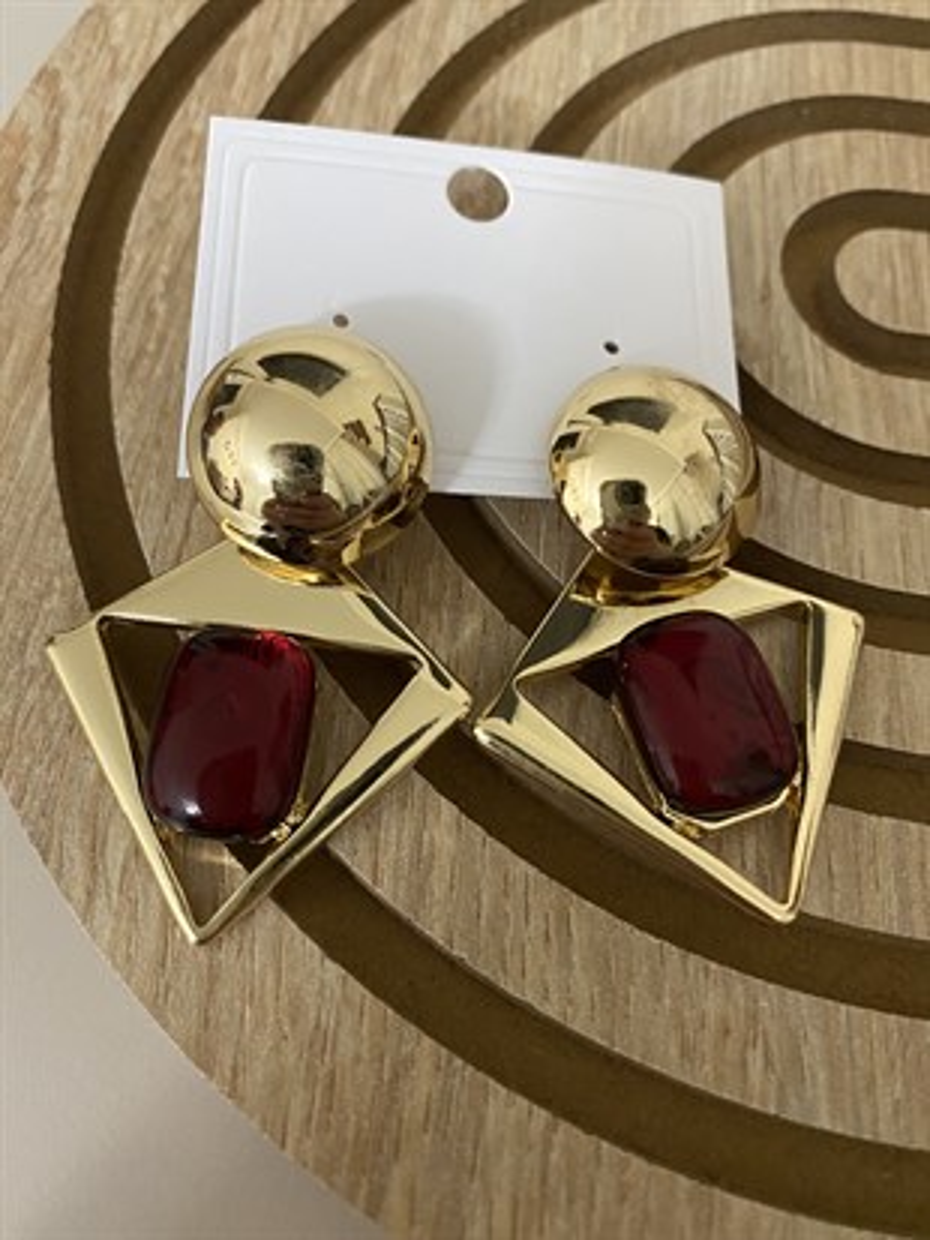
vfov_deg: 69.4
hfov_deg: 54.9
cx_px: 465
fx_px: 895
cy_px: 620
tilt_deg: -65.4
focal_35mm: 25
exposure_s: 1/25
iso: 500
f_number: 1.8
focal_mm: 4.25
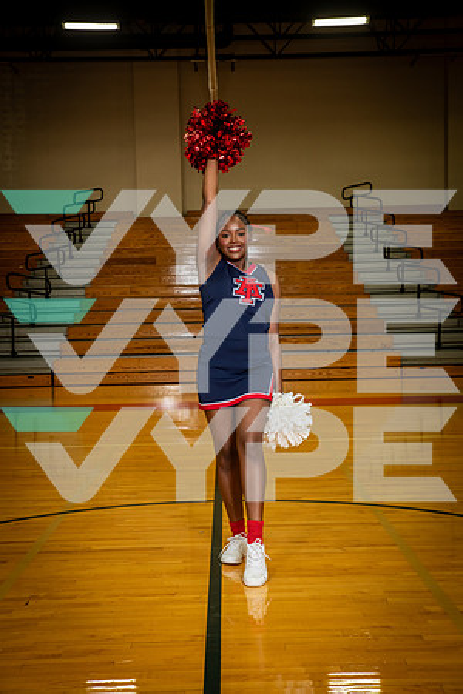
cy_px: 347
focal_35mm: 55
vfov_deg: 36.2
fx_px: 1061
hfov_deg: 24.6
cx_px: 232
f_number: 7.1
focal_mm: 55
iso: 800
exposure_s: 1/160
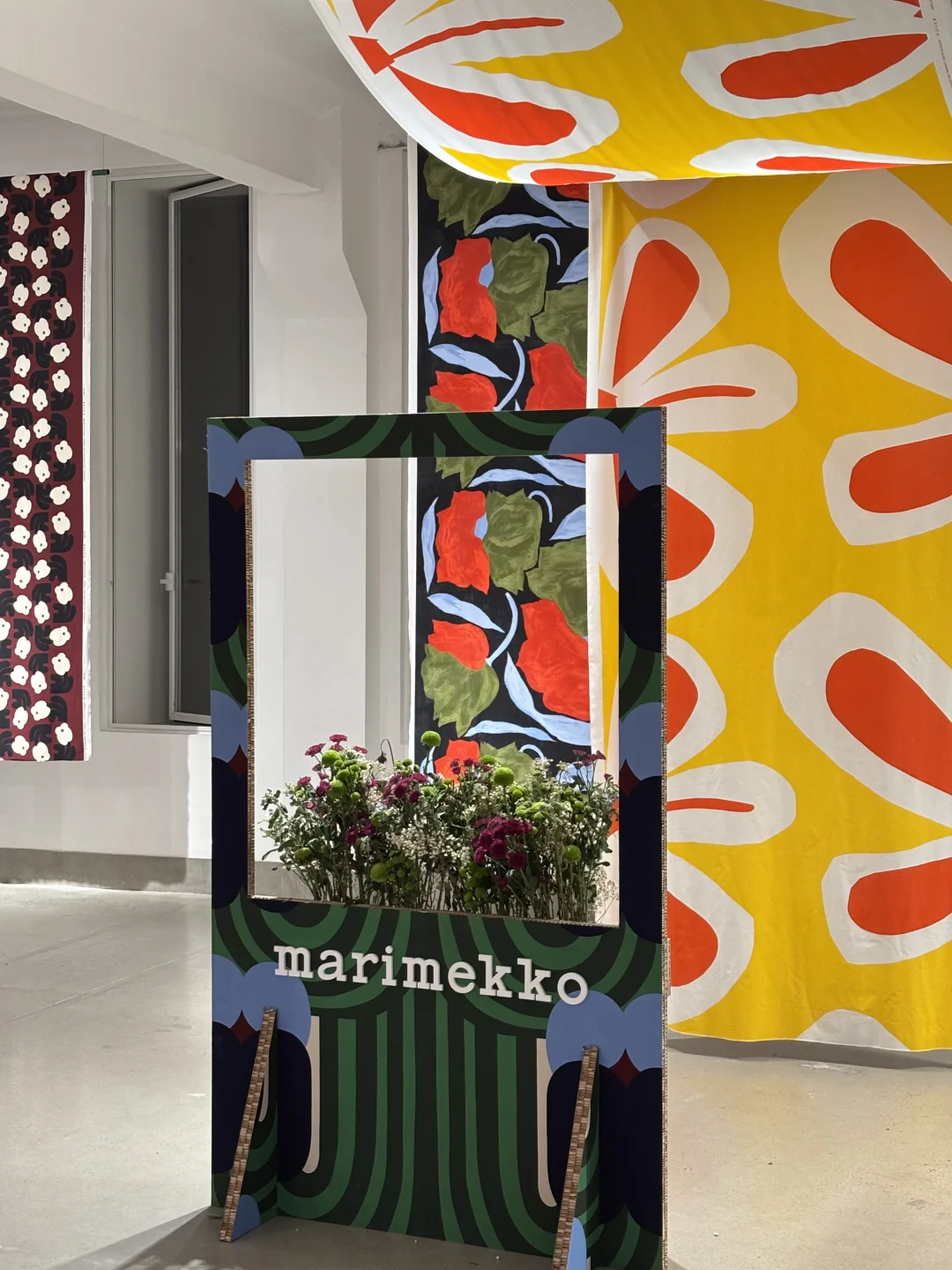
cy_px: 635
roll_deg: -1.7
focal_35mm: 52
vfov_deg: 36.8
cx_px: 476
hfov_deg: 28.0
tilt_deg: -1.1
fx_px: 1907
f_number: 1.6
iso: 100
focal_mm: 5.96
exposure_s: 1/33
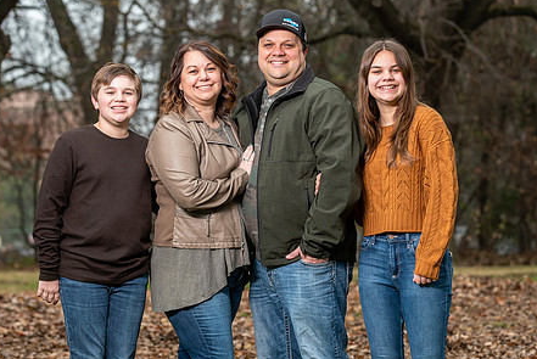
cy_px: 162
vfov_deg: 10.3
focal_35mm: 134
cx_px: 279
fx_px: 2001
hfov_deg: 15.3
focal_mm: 102
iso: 200
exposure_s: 1/125
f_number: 4
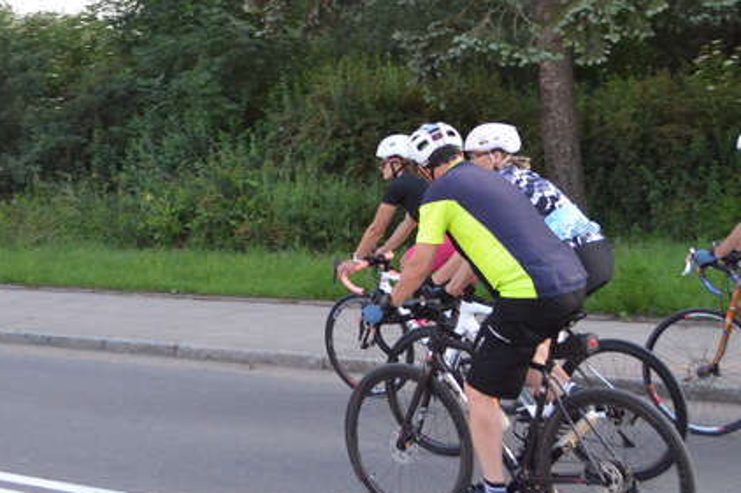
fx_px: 1502
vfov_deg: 18.6
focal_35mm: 73
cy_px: 161
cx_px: 199
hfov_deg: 27.4
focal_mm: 24
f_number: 4
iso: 1000
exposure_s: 1/500
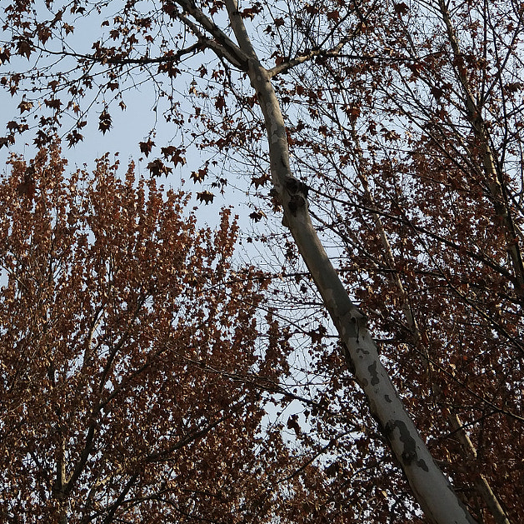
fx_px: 925
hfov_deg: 29.9
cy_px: -42
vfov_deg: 28.9
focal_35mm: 54
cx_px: 27
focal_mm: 4.1
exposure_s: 1/1464
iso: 125
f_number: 1.7
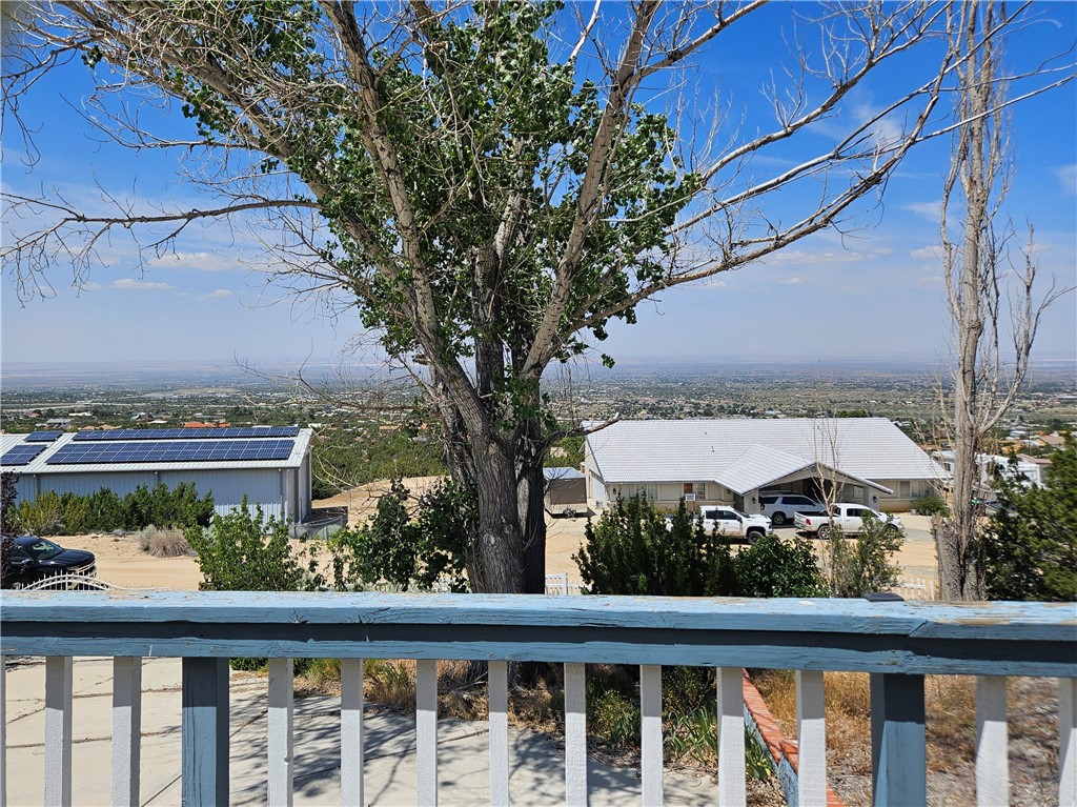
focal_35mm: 23
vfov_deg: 58.8
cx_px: 538
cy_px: 404
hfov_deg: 74.0
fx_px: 715
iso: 25
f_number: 1.8
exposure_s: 1/3333
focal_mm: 5.4
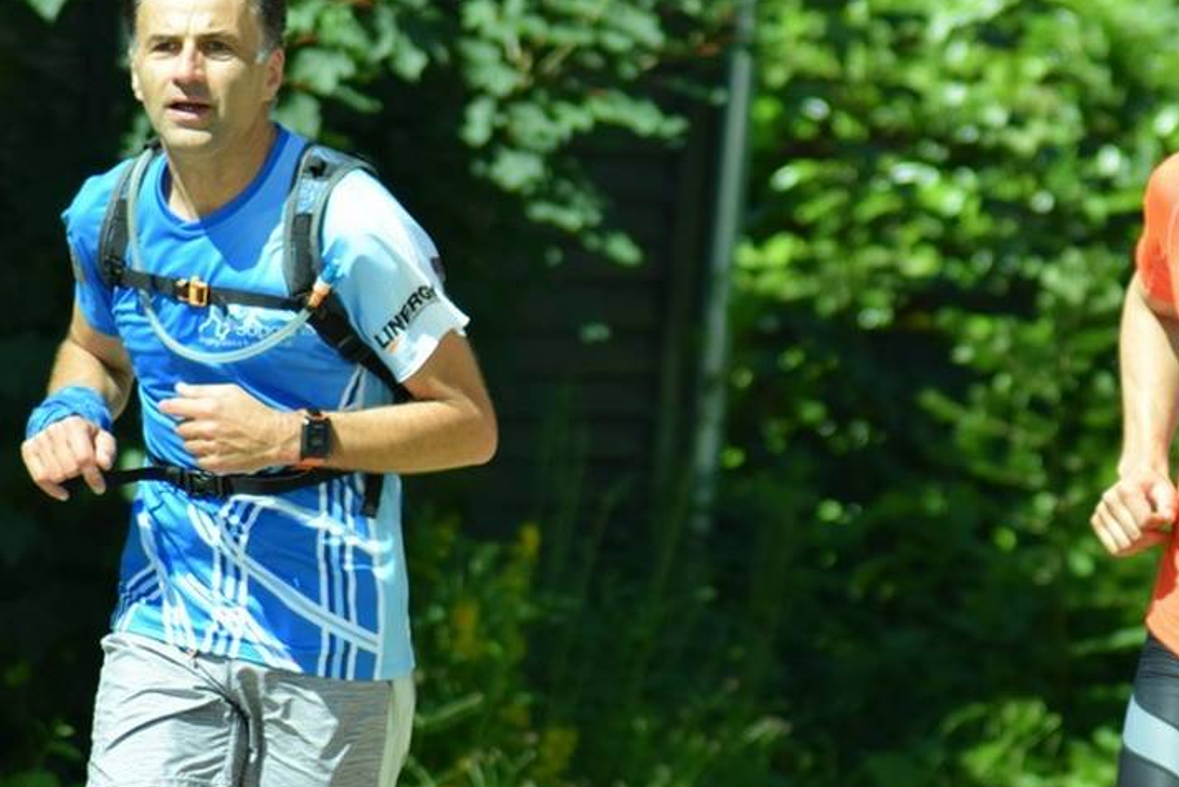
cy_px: 387
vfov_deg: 3.2
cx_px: 780
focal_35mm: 429
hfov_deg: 4.8
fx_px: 14055
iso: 400
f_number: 4.8
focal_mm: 170
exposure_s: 1/1600
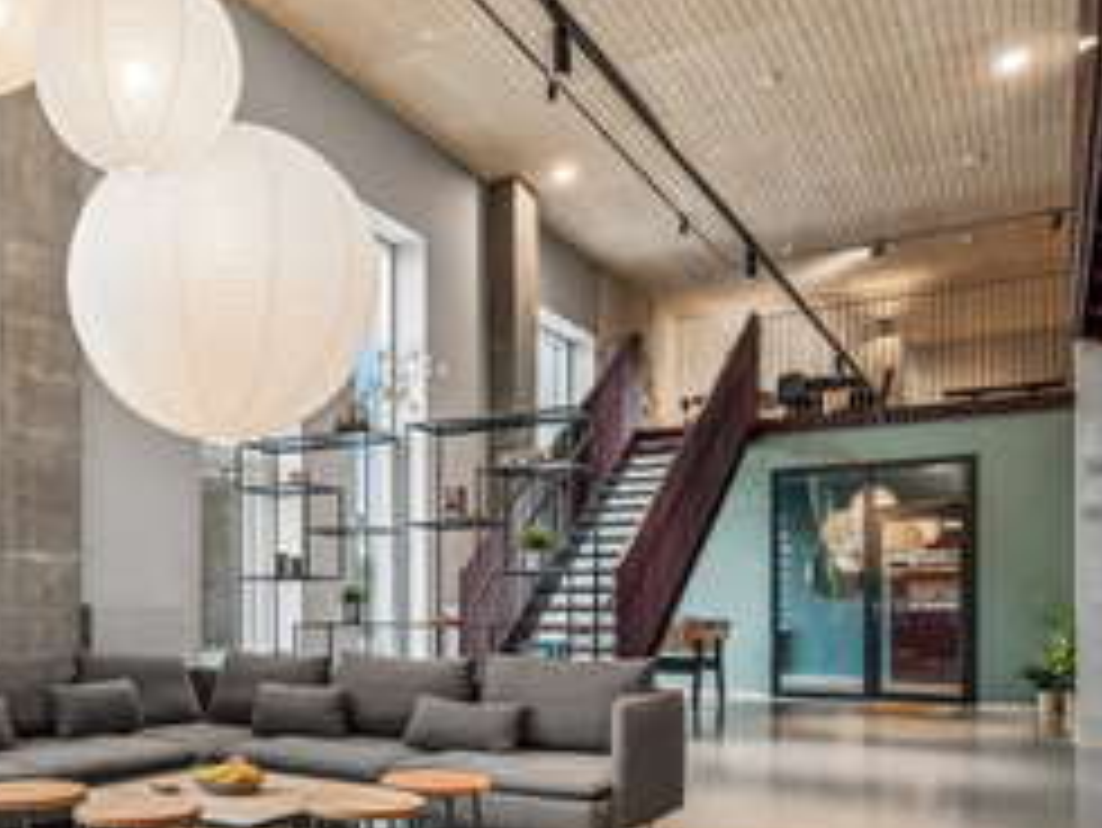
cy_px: 621
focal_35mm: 34
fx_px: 1077
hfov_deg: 51.6
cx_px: 261
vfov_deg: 40.8
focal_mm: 20.5
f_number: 8
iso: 200
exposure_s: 1/8
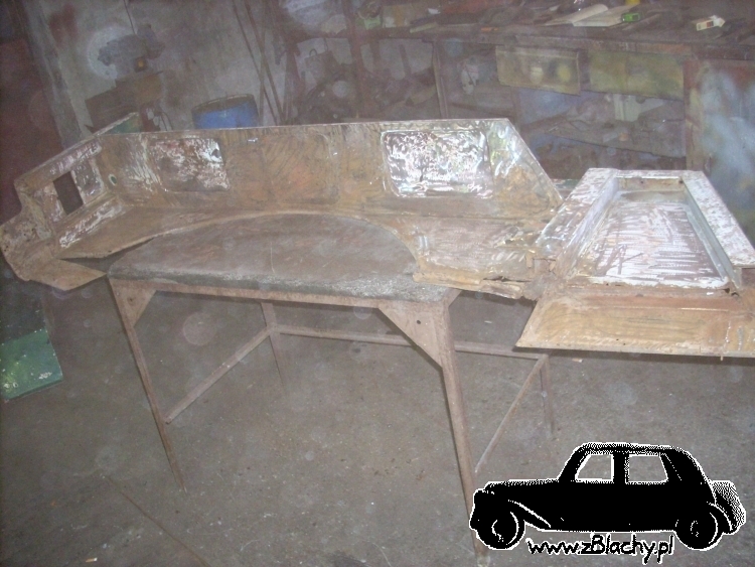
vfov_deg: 38.7
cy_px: 284
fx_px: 807
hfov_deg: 50.1
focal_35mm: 37
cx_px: 378
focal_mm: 6.2
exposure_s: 1/60
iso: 400
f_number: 2.8
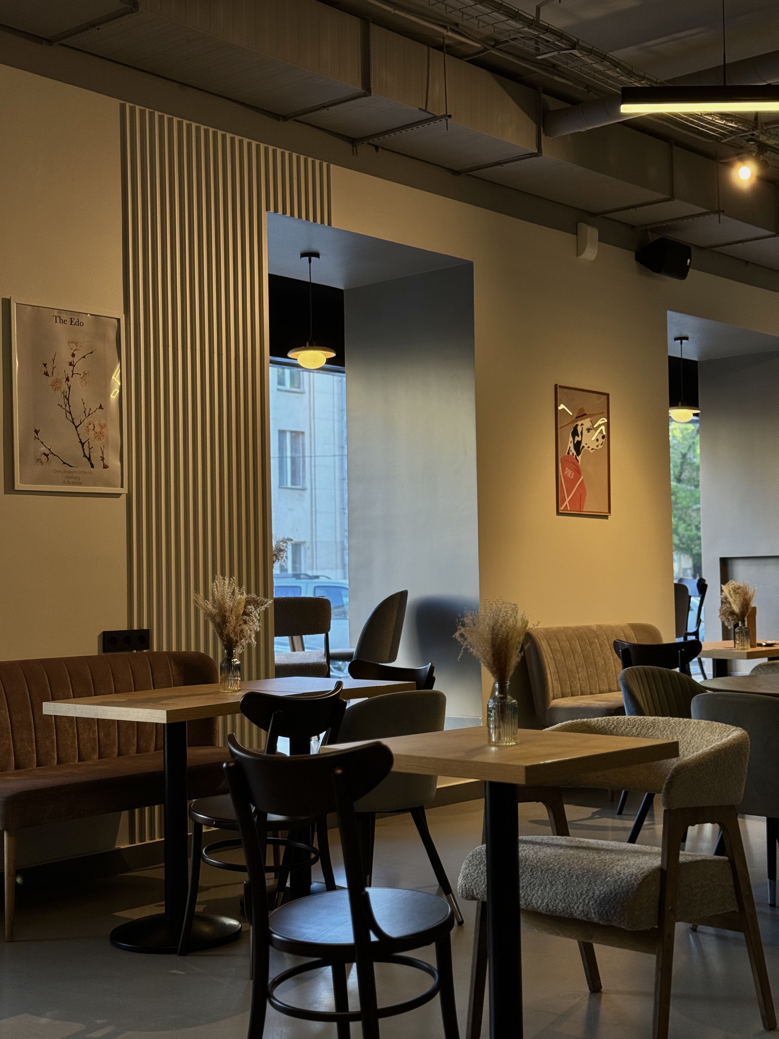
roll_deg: -0.5
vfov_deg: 39.7
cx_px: 390
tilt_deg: +2.1
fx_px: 1440
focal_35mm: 48
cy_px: 520
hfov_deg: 30.3
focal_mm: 6.76
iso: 50
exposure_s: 1/100
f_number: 1.78
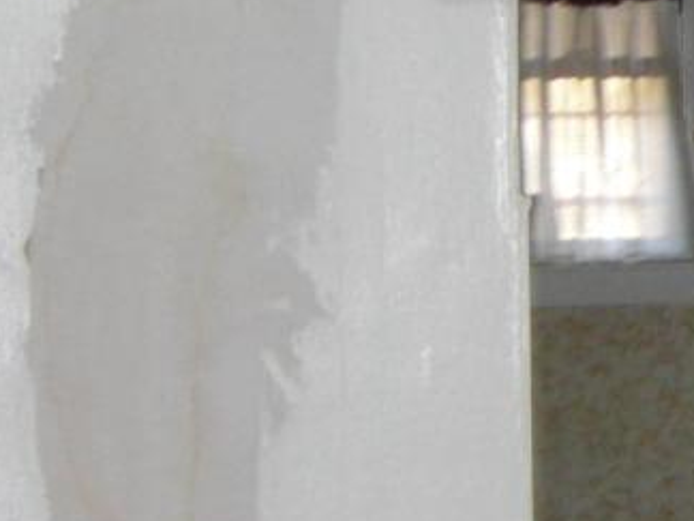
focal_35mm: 169
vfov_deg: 8.8
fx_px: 3388
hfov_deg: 11.0
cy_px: 403
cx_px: 1189
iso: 200
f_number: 2.7
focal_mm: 6.2
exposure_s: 1/60
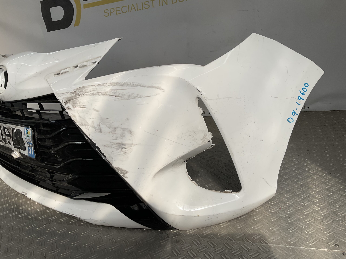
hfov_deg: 61.7
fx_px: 290
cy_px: 130
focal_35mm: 29
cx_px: 173
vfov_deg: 48.2
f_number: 1.8
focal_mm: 3
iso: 16
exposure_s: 1/1626
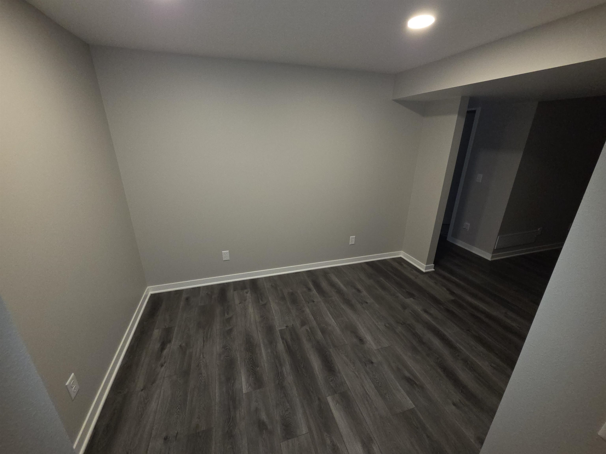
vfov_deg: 89.9
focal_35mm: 13
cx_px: 303
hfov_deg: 106.2
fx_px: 228
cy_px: 227
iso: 250
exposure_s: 1/60
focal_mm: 2.2
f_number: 2.2
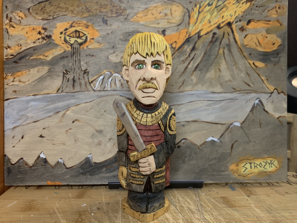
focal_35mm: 26
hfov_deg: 67.3
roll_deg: -1.1
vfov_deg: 53.1
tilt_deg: -6.1
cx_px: 148
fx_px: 223
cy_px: 112
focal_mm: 4.25
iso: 500
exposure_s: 1/30
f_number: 1.8
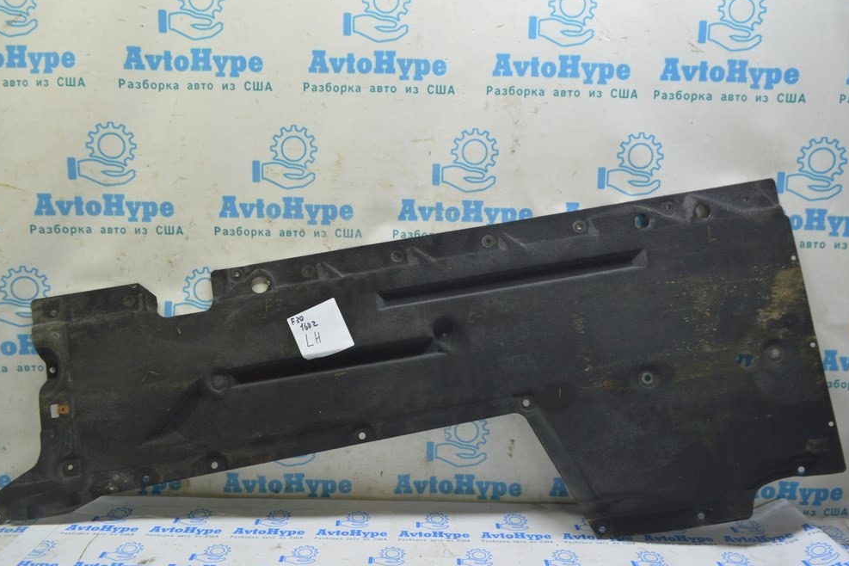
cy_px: 274
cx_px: 417
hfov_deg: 65.5
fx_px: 660
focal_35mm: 28
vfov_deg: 46.4
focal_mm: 18
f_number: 5.6
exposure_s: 1/20
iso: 400
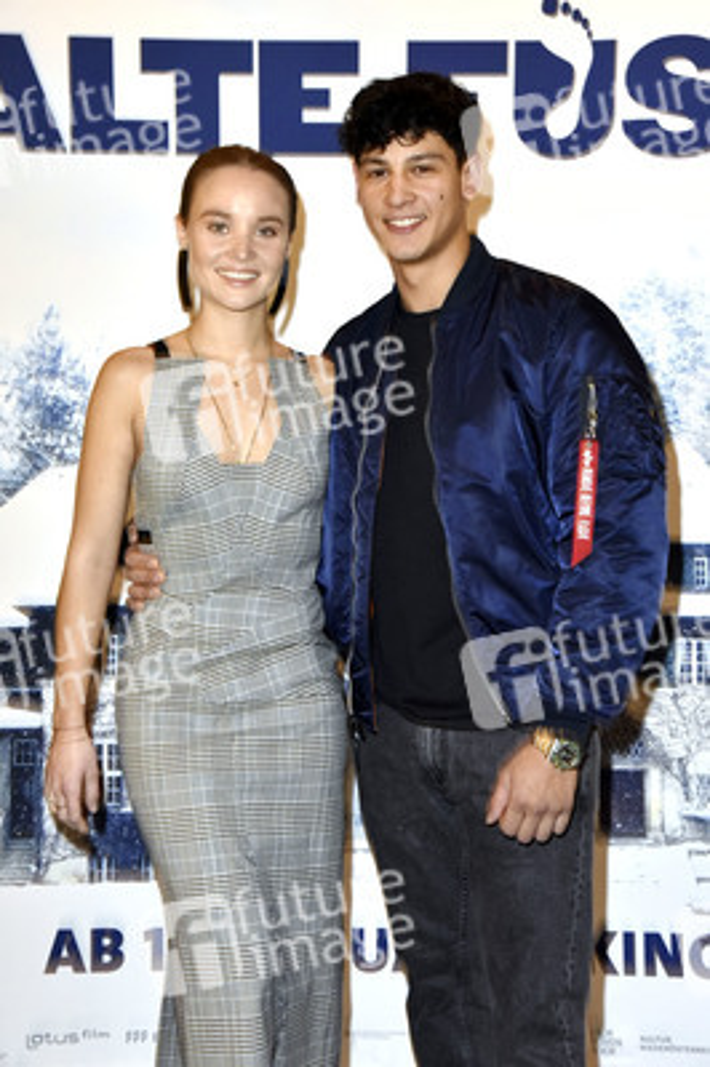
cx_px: 355
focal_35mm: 62
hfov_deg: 21.9
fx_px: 1837
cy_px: 534
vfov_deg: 32.4
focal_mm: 62
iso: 5000
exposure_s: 1/80
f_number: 5.6
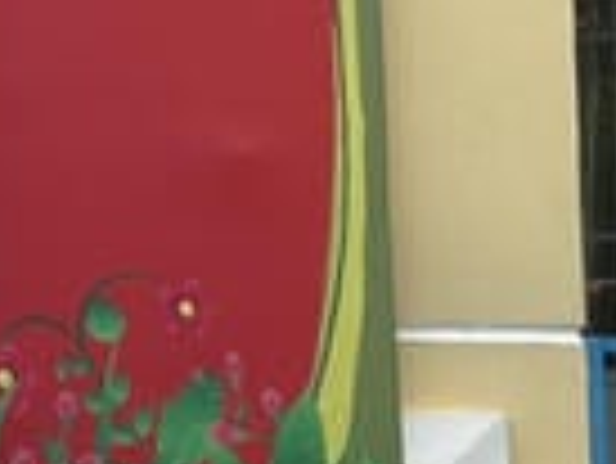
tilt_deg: +6.5
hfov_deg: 5.2
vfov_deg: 4.2
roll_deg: -0.5
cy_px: -338
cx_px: -1542
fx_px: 6252
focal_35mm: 351
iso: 80
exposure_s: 1/2667
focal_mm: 6.86
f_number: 1.78
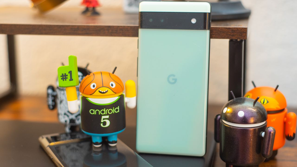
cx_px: 164
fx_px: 455
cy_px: 98
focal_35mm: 58
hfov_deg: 36.1
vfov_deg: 20.8
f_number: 2.2
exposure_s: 1/60
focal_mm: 50
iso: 800
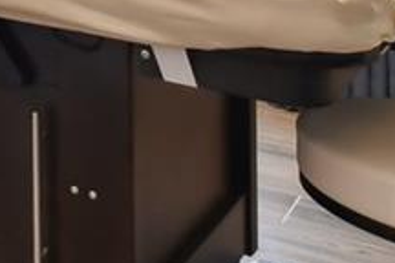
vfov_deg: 10.5
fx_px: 1218
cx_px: -390
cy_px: -389
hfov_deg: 15.1
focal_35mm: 111
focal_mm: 10
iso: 100
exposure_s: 1/20
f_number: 7.1
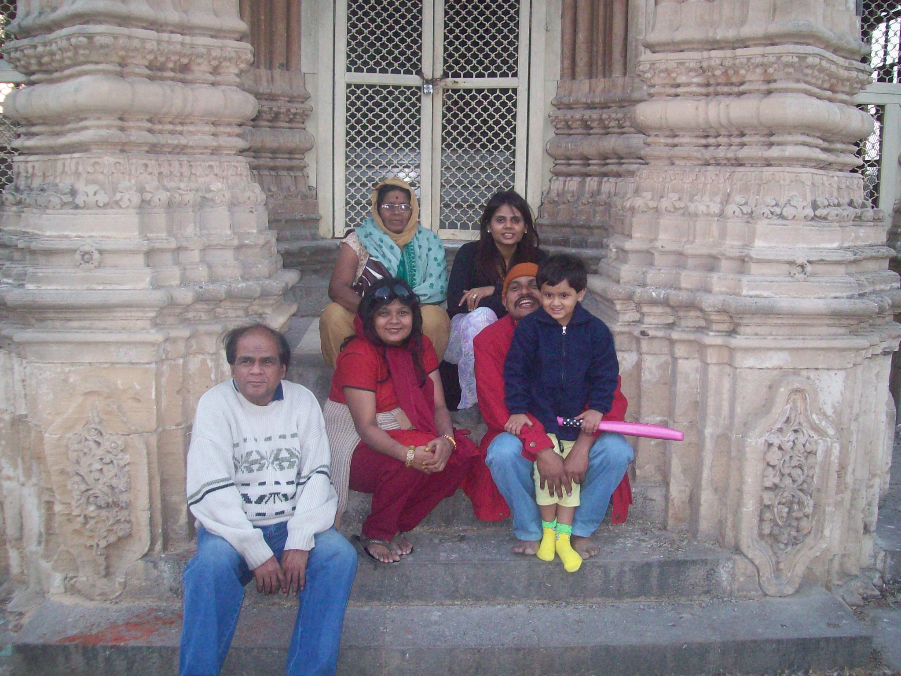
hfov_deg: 51.4
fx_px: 937
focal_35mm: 36
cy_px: 338
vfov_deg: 39.7
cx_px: 450
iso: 200
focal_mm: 6
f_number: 2.7
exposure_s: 1/64
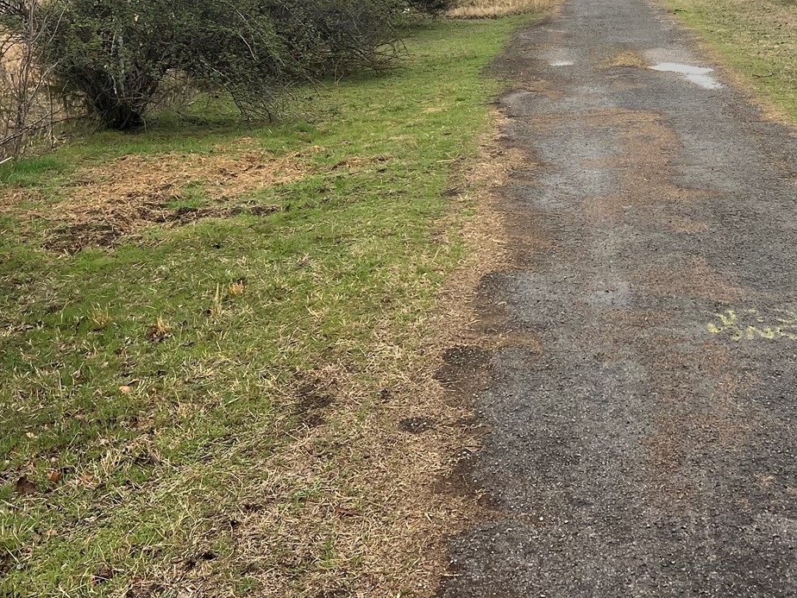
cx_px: 613
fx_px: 1243
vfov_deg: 26.6
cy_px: 130
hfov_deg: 34.7
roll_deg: -0.5
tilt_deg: -7.8
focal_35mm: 54
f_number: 1.5
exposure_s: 1/932
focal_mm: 5.7
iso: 50
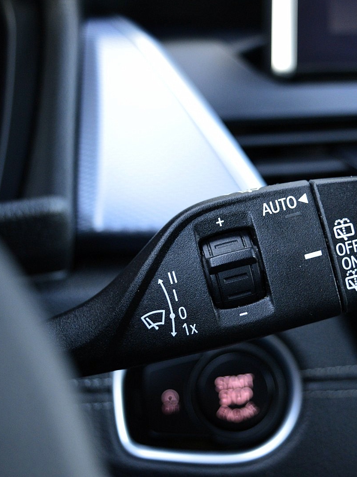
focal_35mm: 74
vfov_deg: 26.3
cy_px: 238
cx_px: 237
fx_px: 1018
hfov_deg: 19.8
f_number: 4.5
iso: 800
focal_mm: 34
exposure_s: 1/50
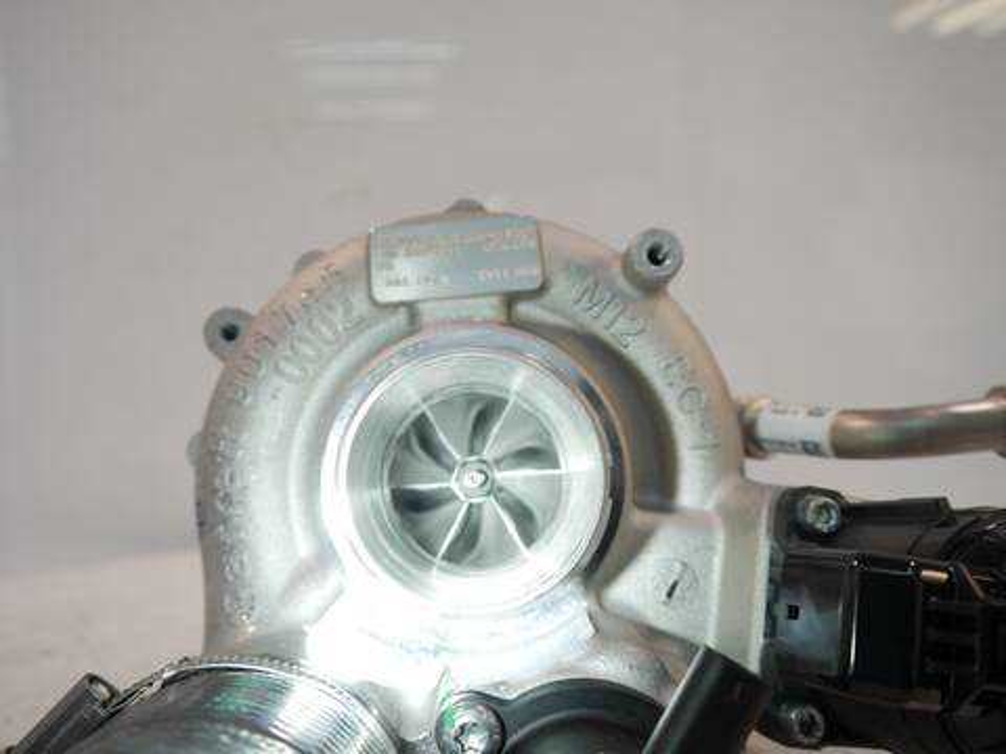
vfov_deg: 49.7
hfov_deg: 63.4
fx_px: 814
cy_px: 377
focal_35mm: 28
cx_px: 503
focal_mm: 14
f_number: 3.5
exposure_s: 1/60
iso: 200
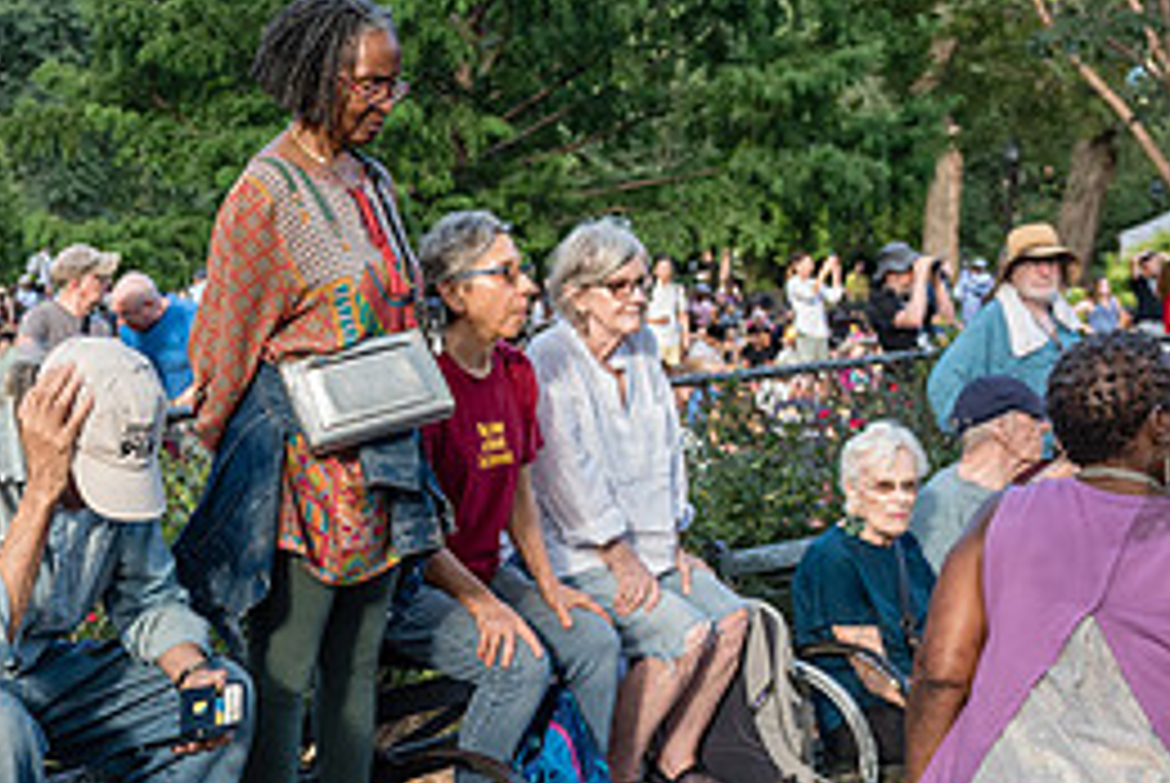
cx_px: 288
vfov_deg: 21.0
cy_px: 461
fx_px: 2115
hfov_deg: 30.4
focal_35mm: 65
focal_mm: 29
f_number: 3.5
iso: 800
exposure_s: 1/400
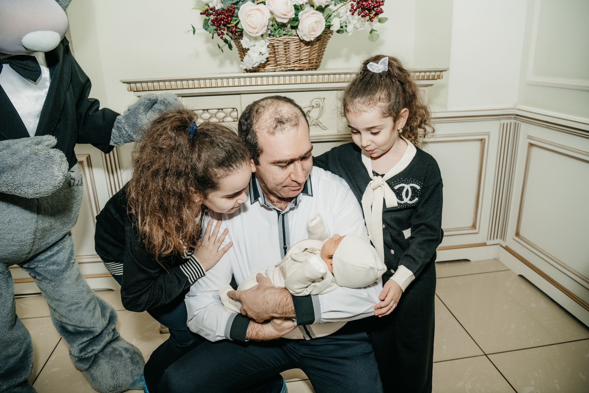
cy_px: 196
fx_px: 425
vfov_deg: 49.6
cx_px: 294
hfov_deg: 69.4
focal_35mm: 26
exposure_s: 1/160
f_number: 4.5
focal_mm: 26
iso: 320
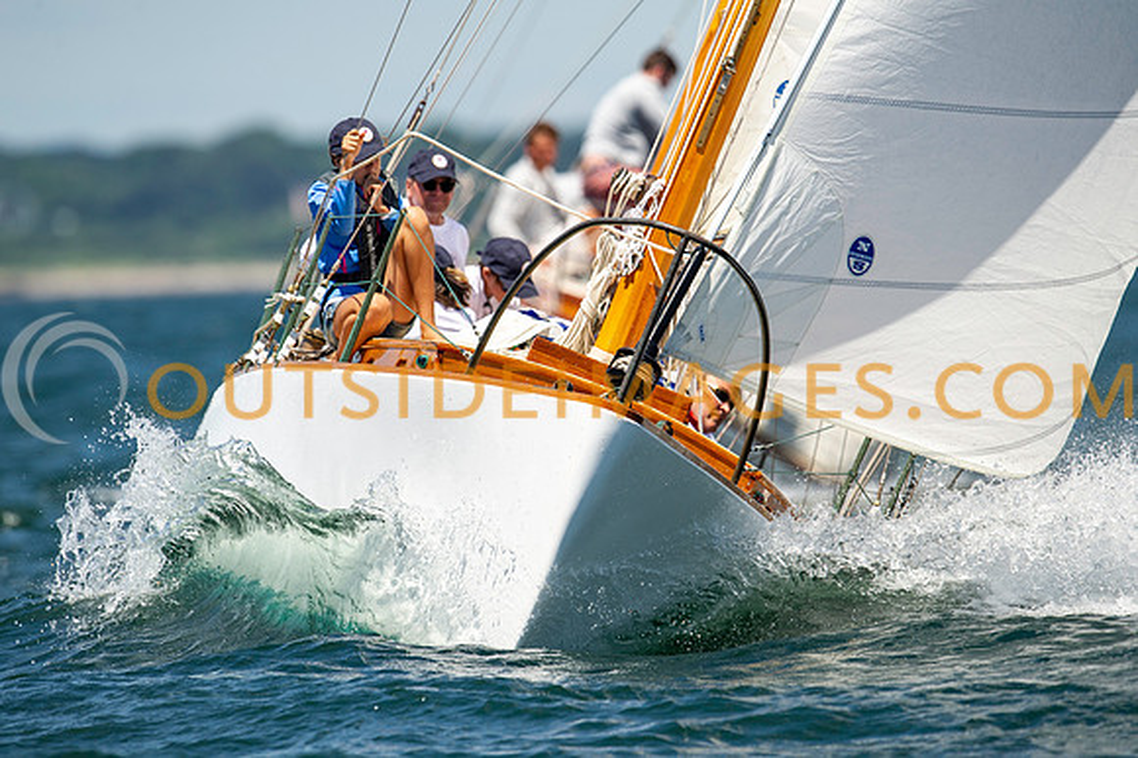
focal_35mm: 644
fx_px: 20346
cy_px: 379
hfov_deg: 3.2
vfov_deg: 2.1
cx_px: 569
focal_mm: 600
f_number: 5.6
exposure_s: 1/2500
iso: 400
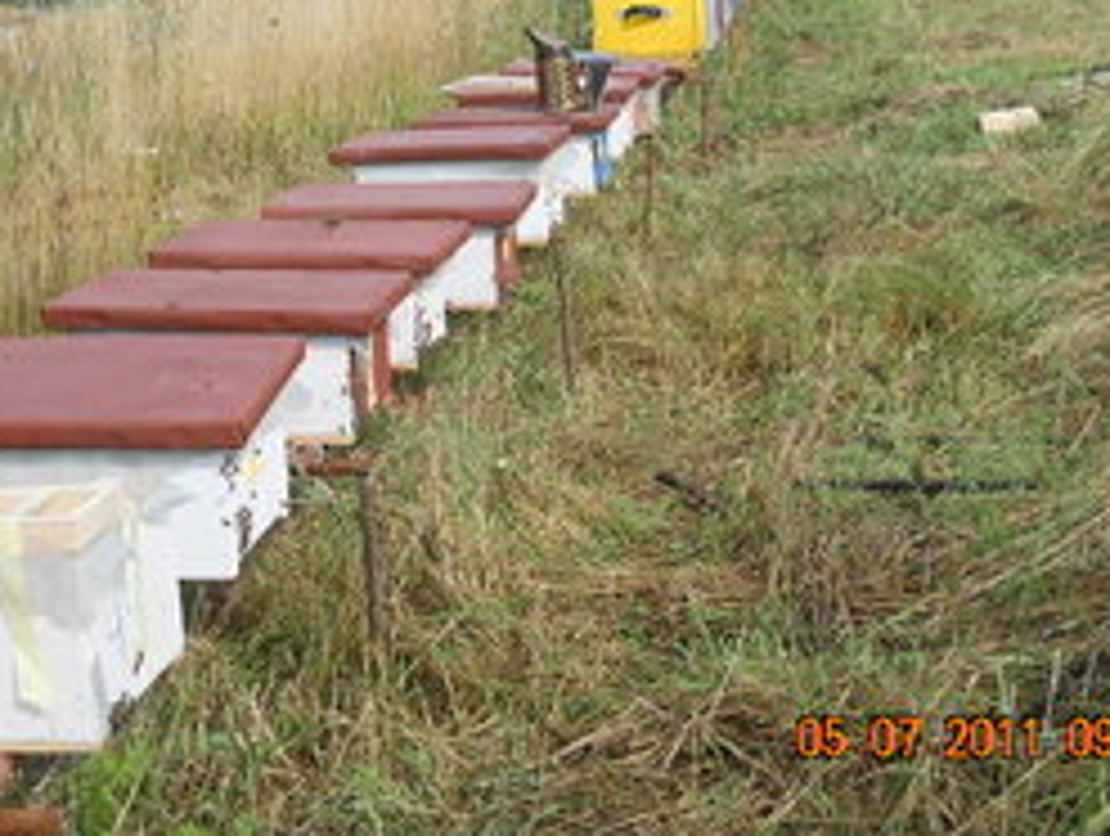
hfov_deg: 33.1
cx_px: 467
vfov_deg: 25.2
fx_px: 1863
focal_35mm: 58
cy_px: 272
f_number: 5.5
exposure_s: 1/250
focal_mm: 6.72
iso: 80
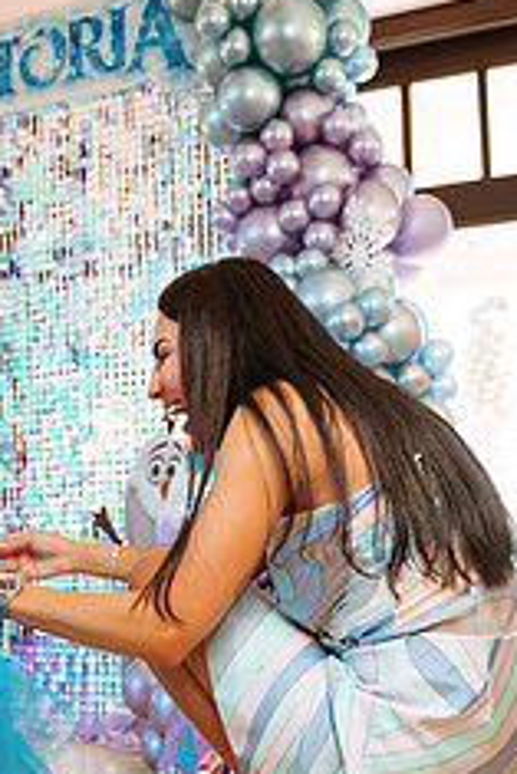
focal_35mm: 46
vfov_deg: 42.0
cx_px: 145
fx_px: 989
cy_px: 537
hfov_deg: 28.9
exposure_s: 1/400
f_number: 2.8
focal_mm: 24
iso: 800
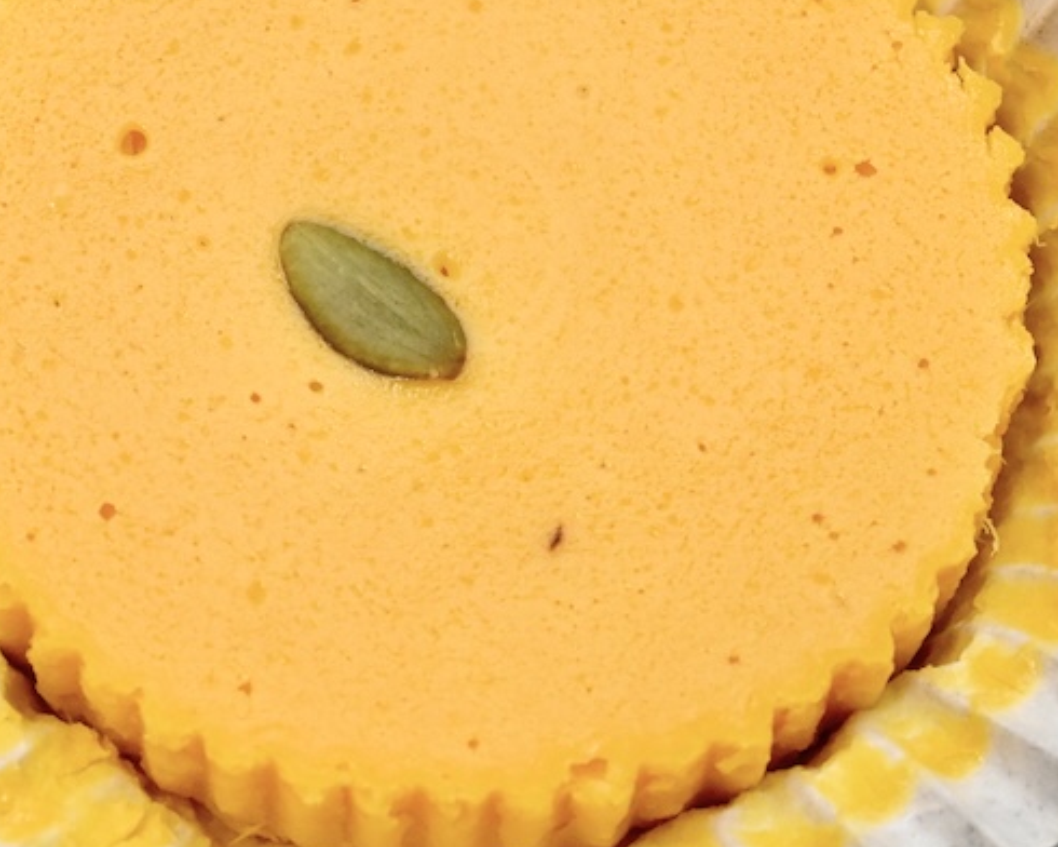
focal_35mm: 115
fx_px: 3601
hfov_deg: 16.7
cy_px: 245
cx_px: 533
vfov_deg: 13.4
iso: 6400
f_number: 13
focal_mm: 60
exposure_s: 1/160
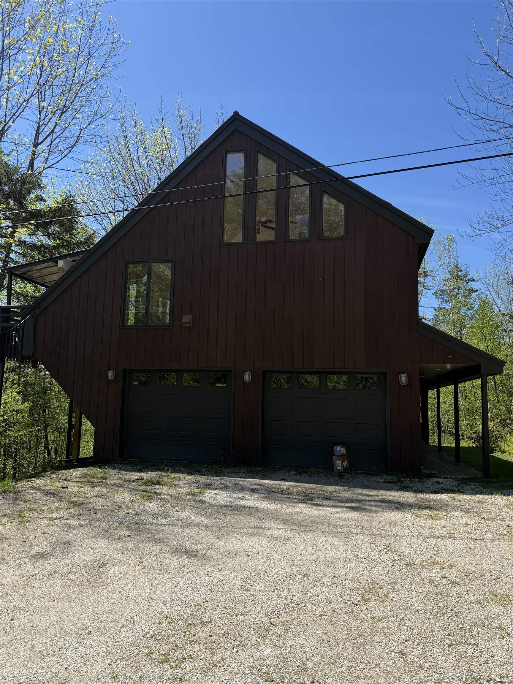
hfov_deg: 56.8
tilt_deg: +6.2
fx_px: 474
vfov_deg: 71.6
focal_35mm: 24
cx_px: 256
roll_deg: -1.7
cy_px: 342
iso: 80
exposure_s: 1/3279
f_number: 1.78
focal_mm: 6.76
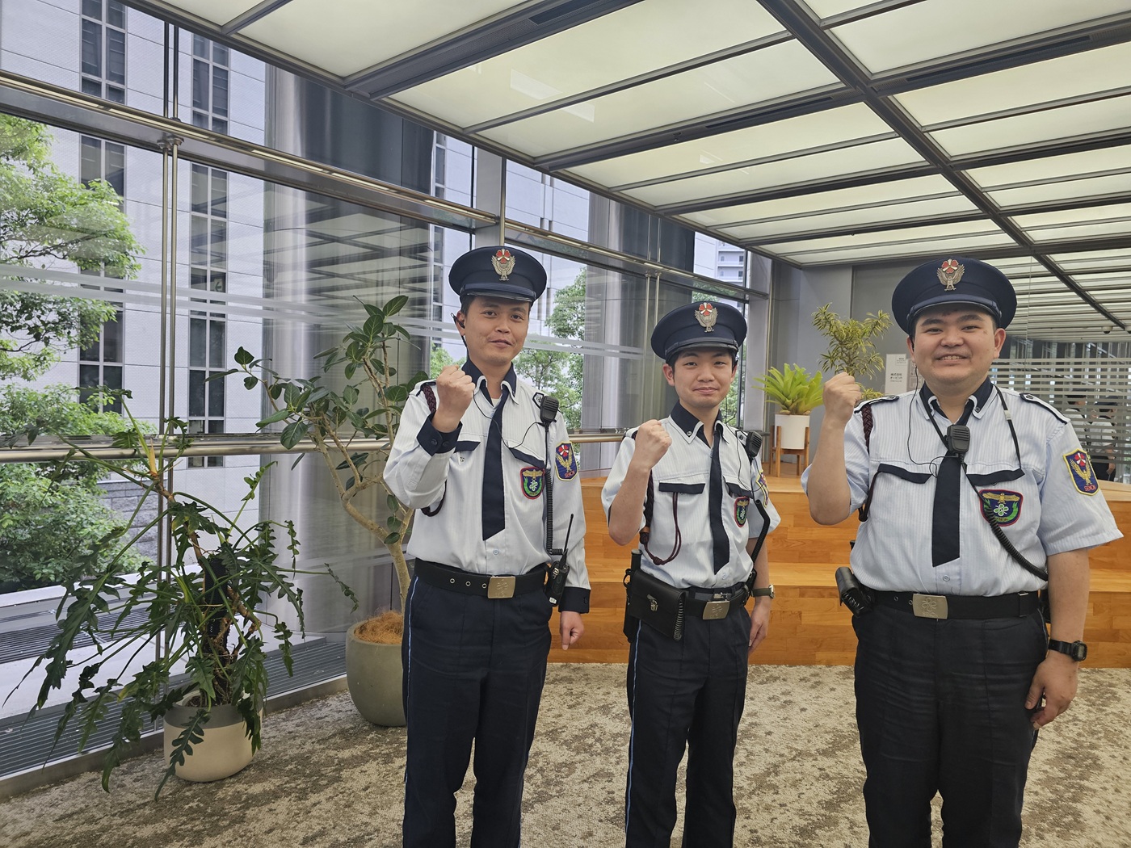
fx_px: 751
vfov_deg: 58.9
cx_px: 566
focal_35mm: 23
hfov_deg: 73.9
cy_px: 424
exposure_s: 1/180
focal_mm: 6.3
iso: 125
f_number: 1.7
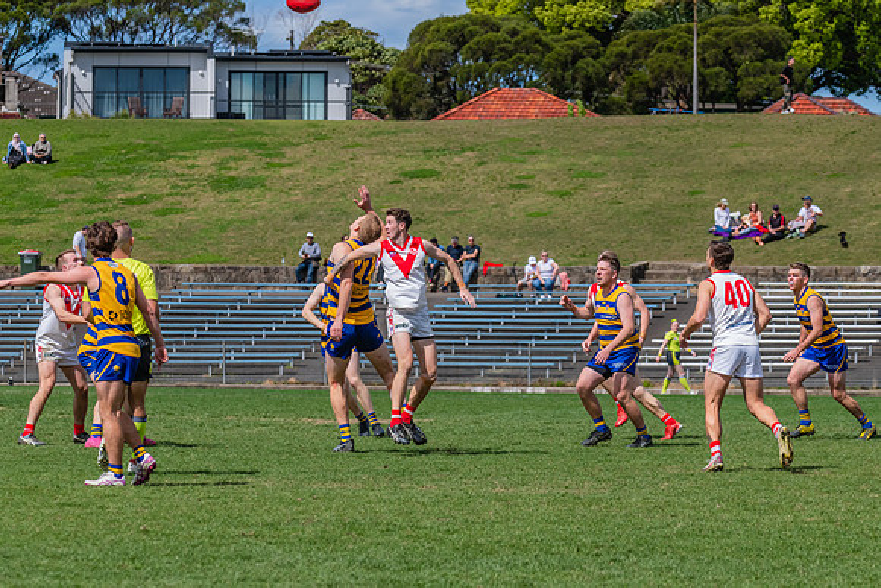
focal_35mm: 218
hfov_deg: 9.5
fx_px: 5329
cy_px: 294
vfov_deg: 6.3
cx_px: 444
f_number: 9
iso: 800
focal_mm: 210
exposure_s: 1/1600
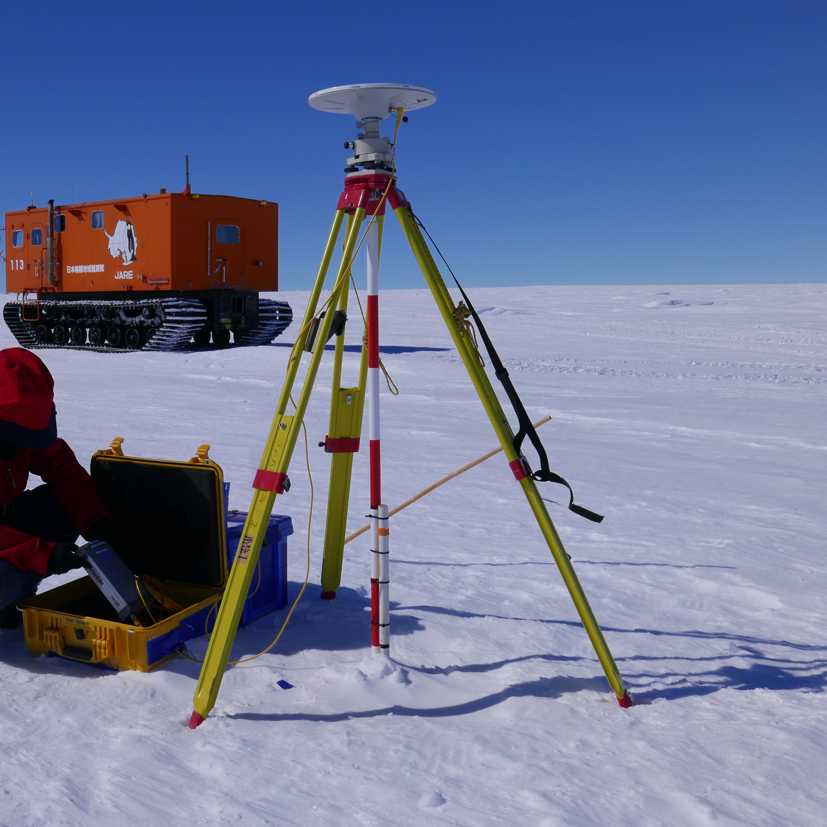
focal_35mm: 41
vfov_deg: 40.9
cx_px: 268
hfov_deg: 40.4
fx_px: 1108
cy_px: 413
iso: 250
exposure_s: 1/2000
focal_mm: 14.4
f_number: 8
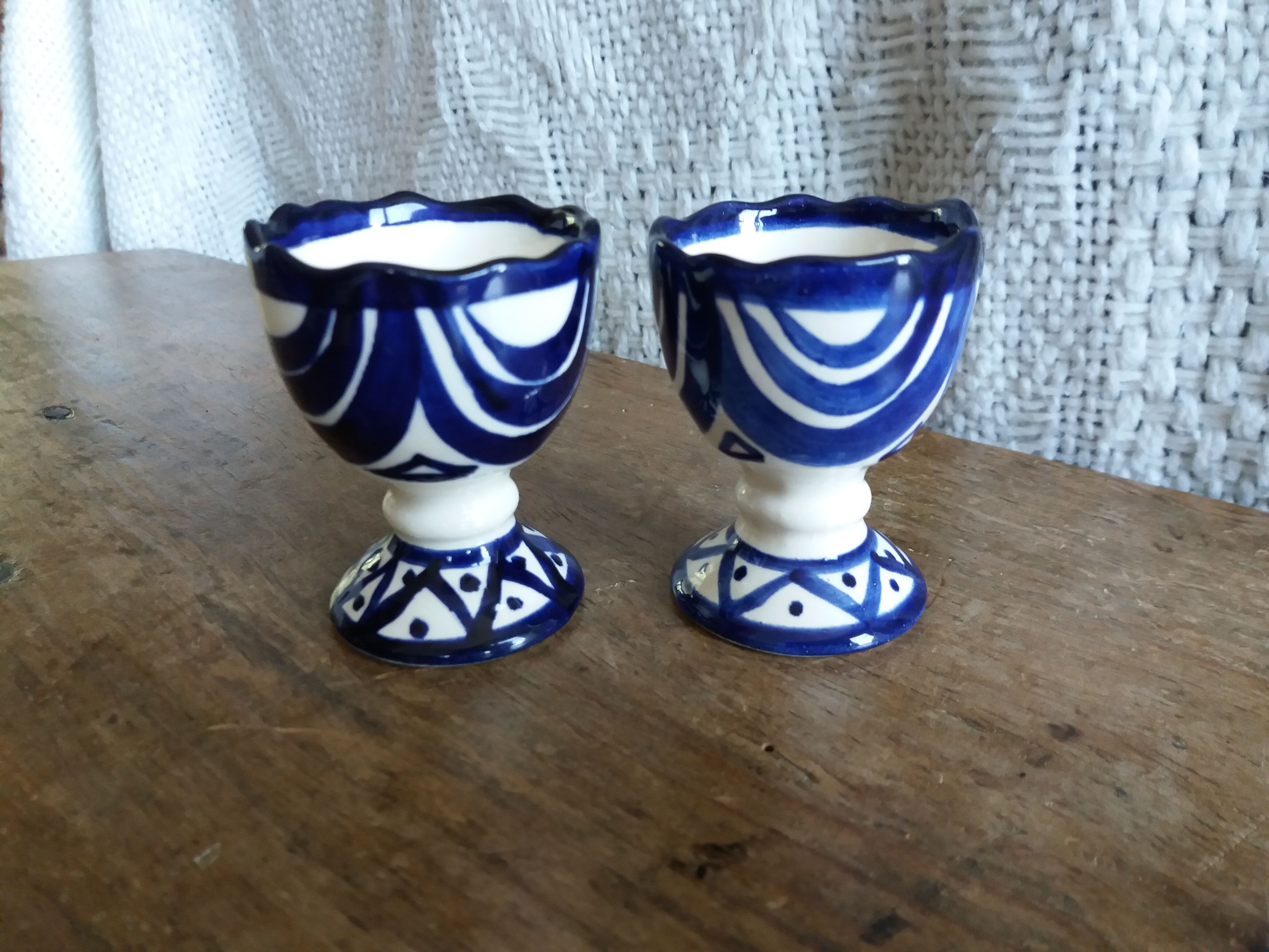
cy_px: 476
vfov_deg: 49.7
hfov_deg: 63.4
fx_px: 1026
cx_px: 634
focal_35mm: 28
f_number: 1.9
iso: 125
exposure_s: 1/33
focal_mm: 3.7
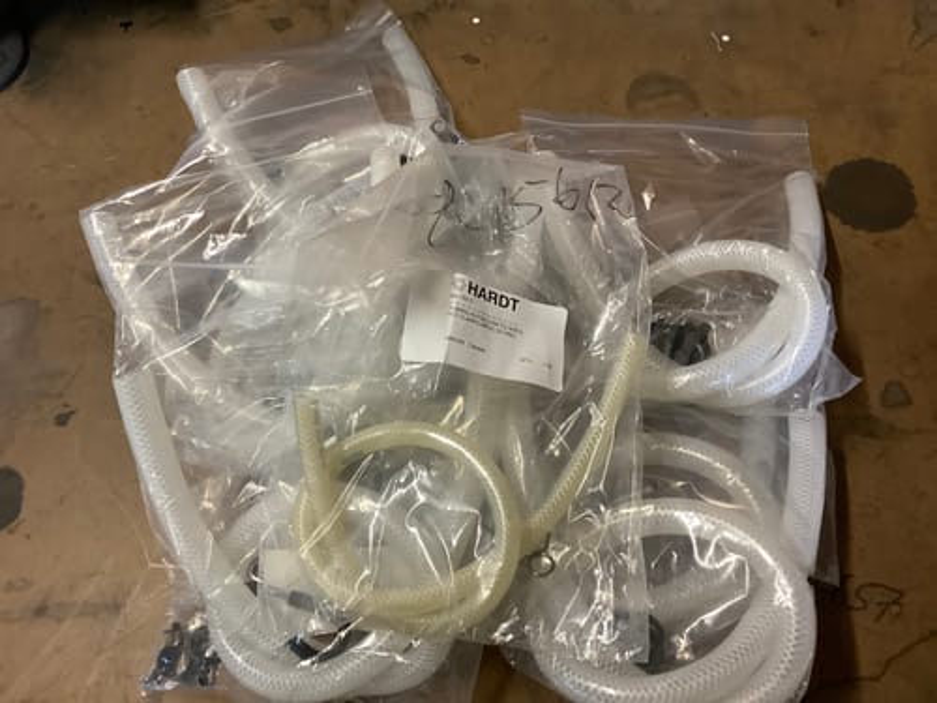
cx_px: 468
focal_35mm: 31
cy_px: 352
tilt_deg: -61.6
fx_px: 839
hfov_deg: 58.4
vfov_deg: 45.4
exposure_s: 1/50
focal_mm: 3.3
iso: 250
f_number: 2.4
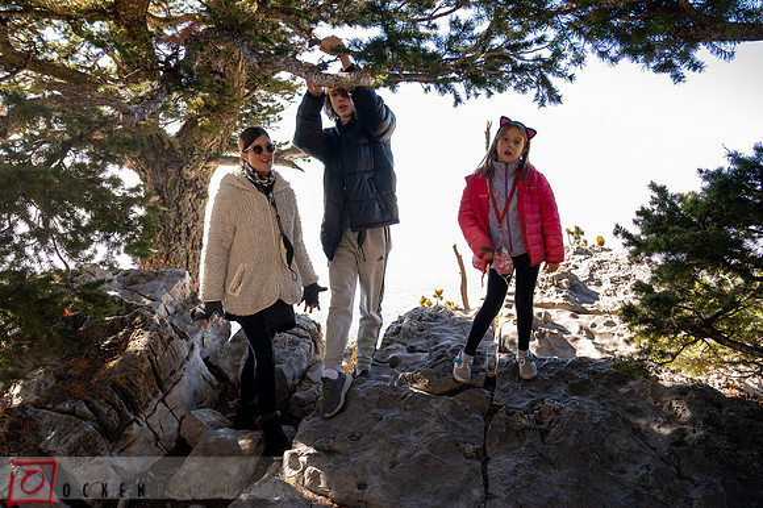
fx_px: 593
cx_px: 382
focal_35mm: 28
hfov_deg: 65.5
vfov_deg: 46.4
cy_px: 254
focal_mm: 28
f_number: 5.6
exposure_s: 1/80
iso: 200
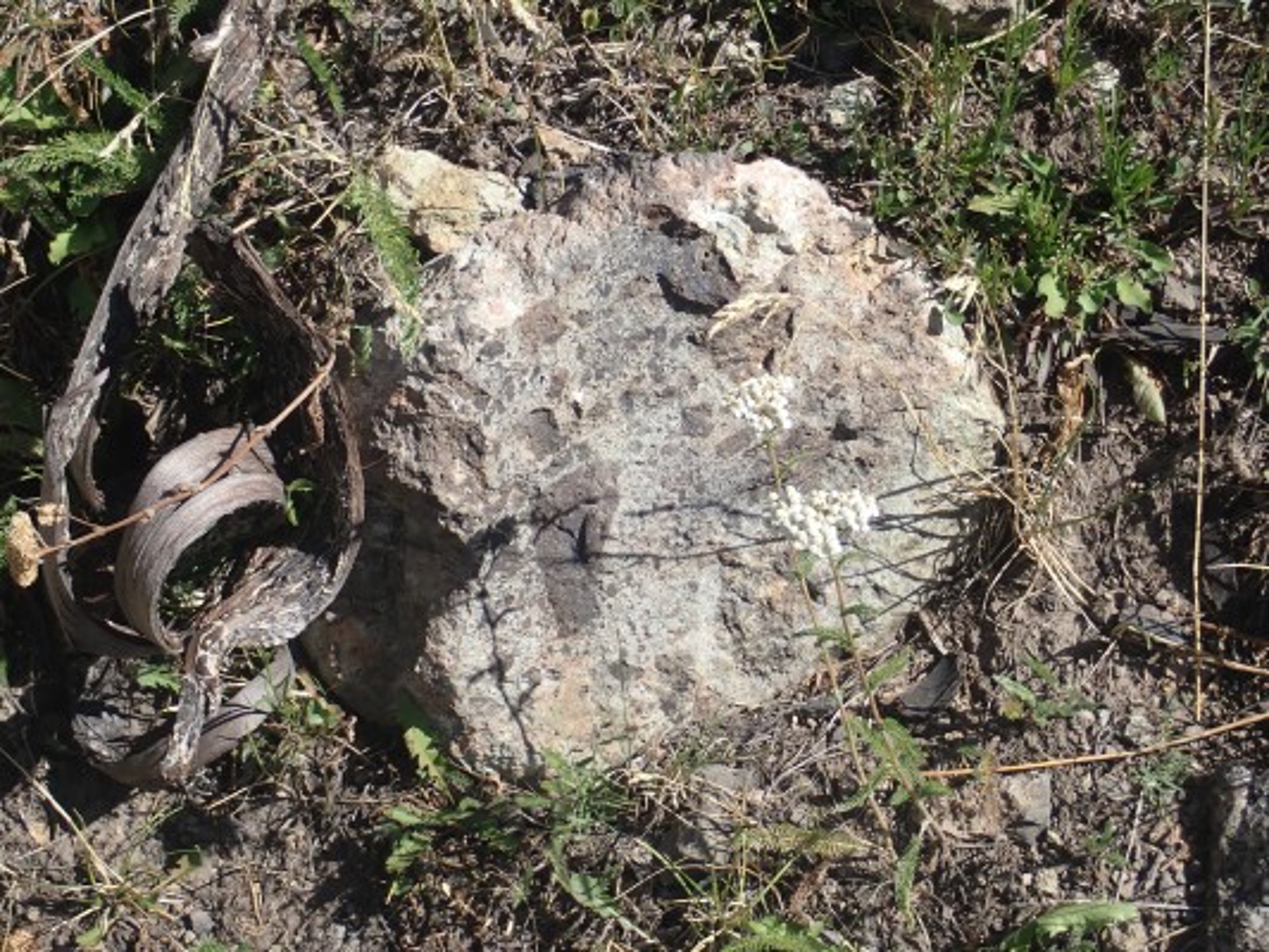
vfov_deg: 19.9
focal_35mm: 74
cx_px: 634
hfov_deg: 26.3
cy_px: 476
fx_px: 2713
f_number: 5.6
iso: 100
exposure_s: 1/320
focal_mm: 13.47
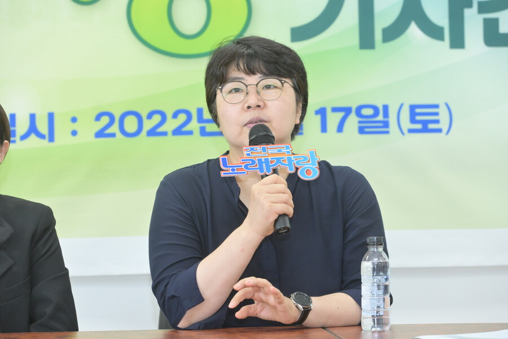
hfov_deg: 15.2
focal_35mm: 135
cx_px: 254
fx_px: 1905
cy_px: 170
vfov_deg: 10.2
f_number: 3.5
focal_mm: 135
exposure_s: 1/200
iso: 2000
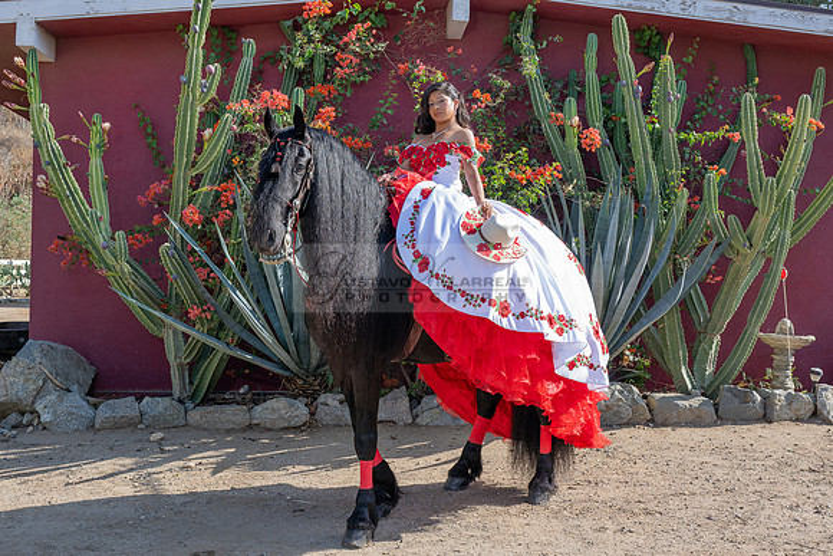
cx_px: 396
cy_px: 247
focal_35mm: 44
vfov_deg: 30.3
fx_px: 1024
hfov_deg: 44.3
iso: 125
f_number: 7.1
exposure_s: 1/200
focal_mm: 33.5
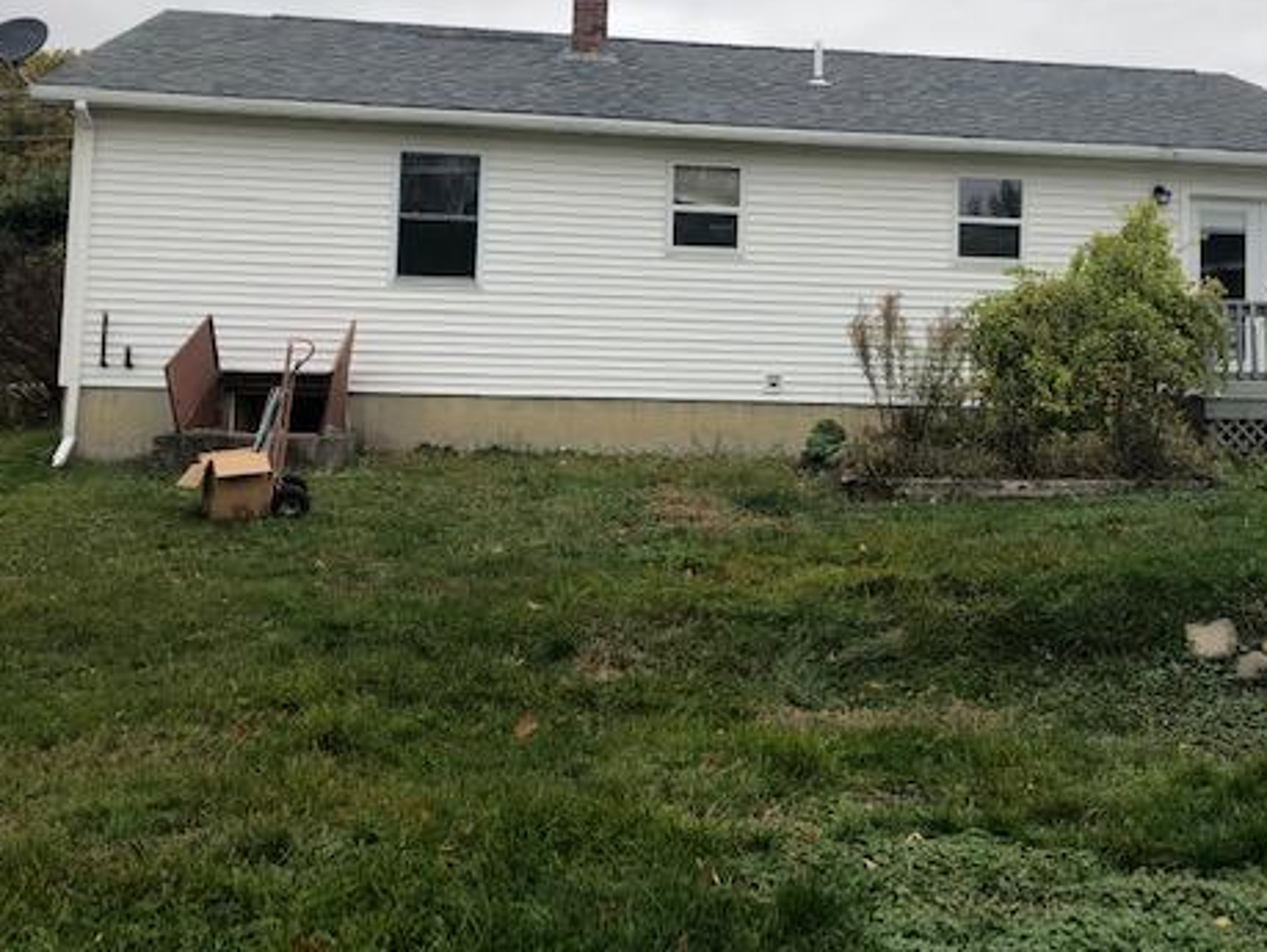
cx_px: 731
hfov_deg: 47.7
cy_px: 312
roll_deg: -1.4
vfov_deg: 36.5
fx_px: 1429
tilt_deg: +4.2
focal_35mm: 39
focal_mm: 4
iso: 20
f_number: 1.8
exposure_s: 1/264
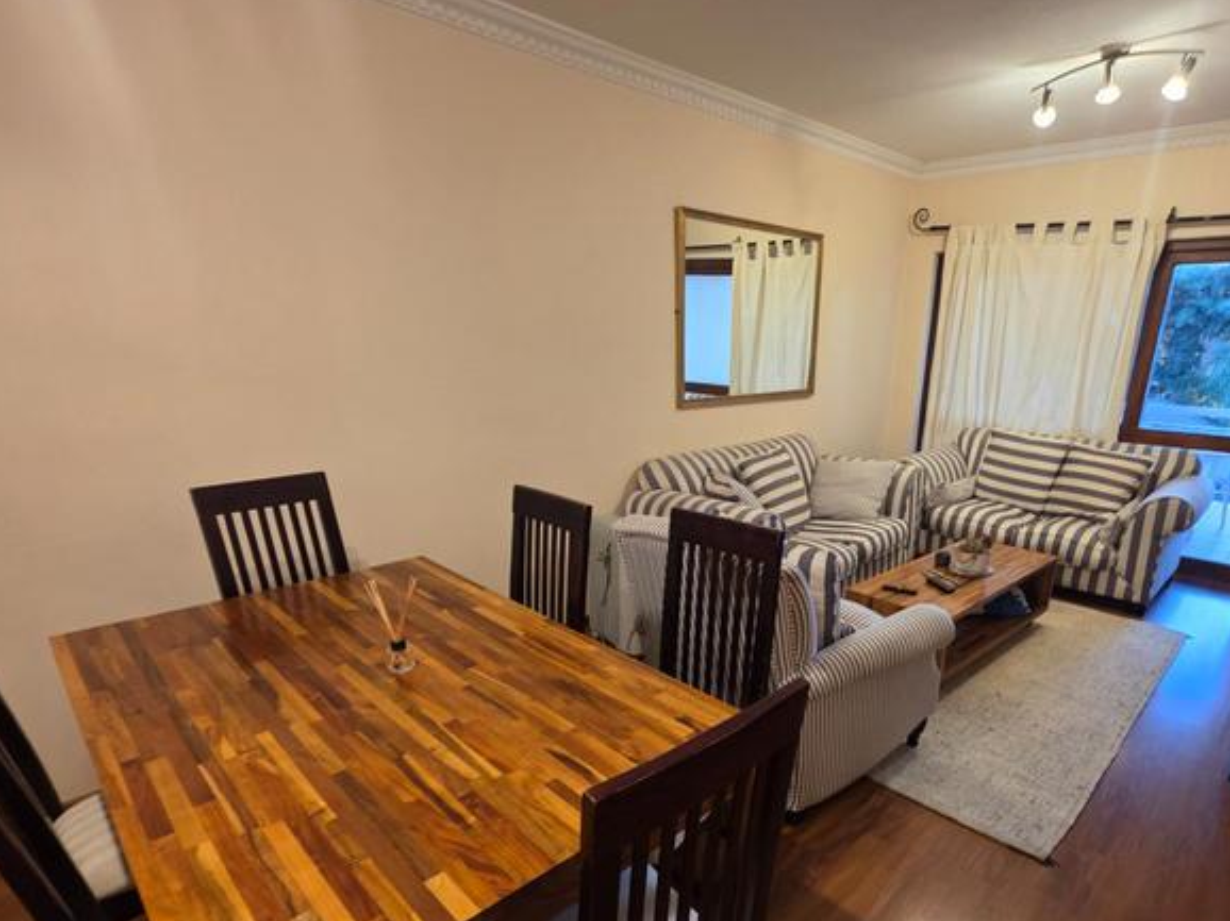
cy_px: 589
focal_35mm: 18
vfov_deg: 70.1
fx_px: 639
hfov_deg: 86.7
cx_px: 736
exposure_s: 1/50
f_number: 1.9
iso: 200
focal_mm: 2.2
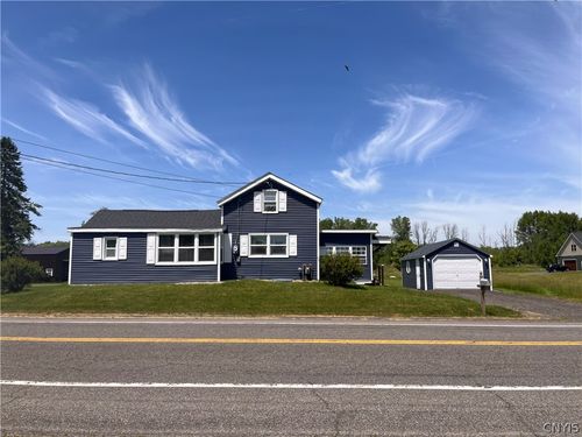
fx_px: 437
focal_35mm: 26
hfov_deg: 67.3
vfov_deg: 53.1
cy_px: 218
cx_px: 291
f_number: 1.6
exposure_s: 1/2358
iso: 50
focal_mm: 5.1
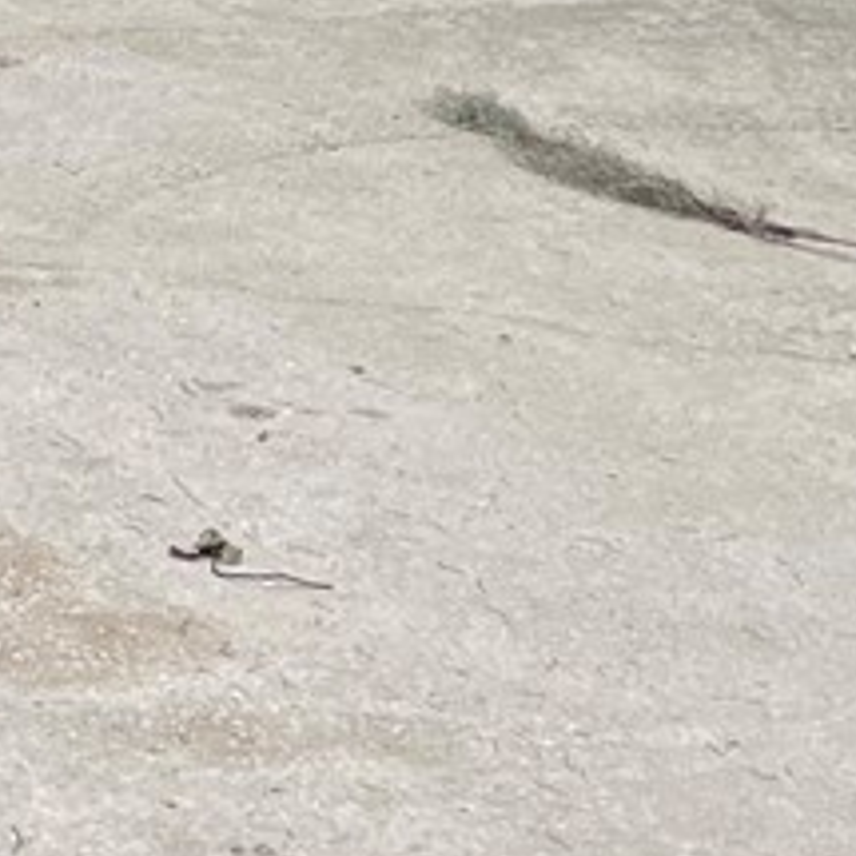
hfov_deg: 9.2
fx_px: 4784
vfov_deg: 9.1
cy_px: -1286
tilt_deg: -0.8
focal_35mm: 171
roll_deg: +0.9
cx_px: -1182
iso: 50
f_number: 1.6
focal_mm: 5.1
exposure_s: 1/1252
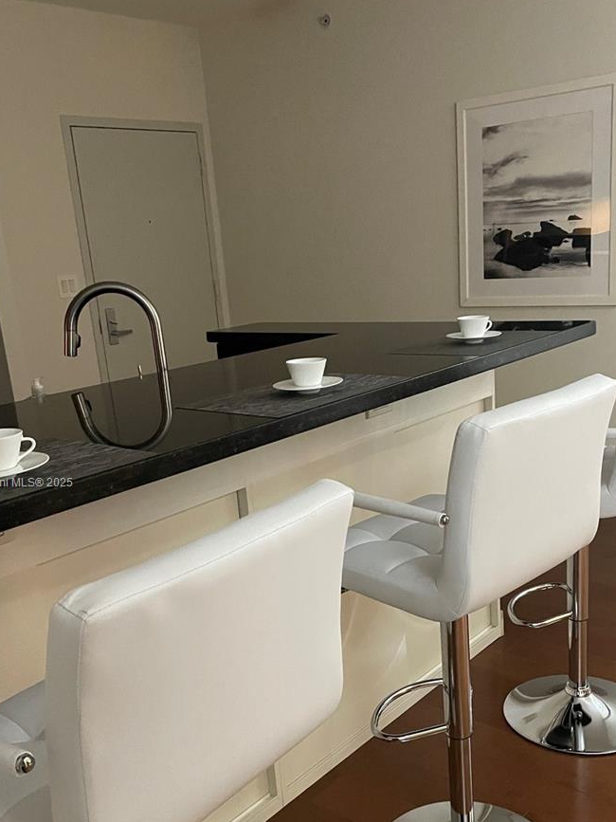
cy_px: 484
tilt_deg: -13.6
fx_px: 854
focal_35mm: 36
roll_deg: +3.8
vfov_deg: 51.1
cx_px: 326
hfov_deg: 39.6
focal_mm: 4.2
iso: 640
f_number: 1.6
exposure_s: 1/30
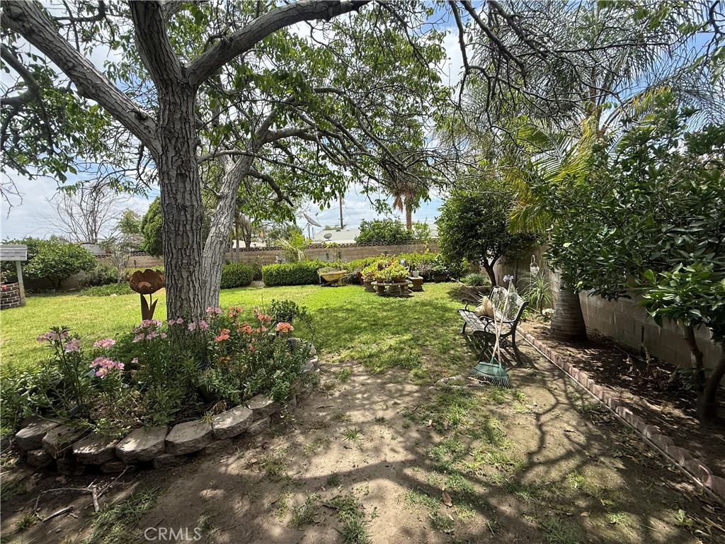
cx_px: 362
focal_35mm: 14
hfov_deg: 102.1
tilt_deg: -4.0
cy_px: 272
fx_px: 293
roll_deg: +2.8
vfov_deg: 85.7
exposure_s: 1/1105
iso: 50
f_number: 2.2
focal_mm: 2.22
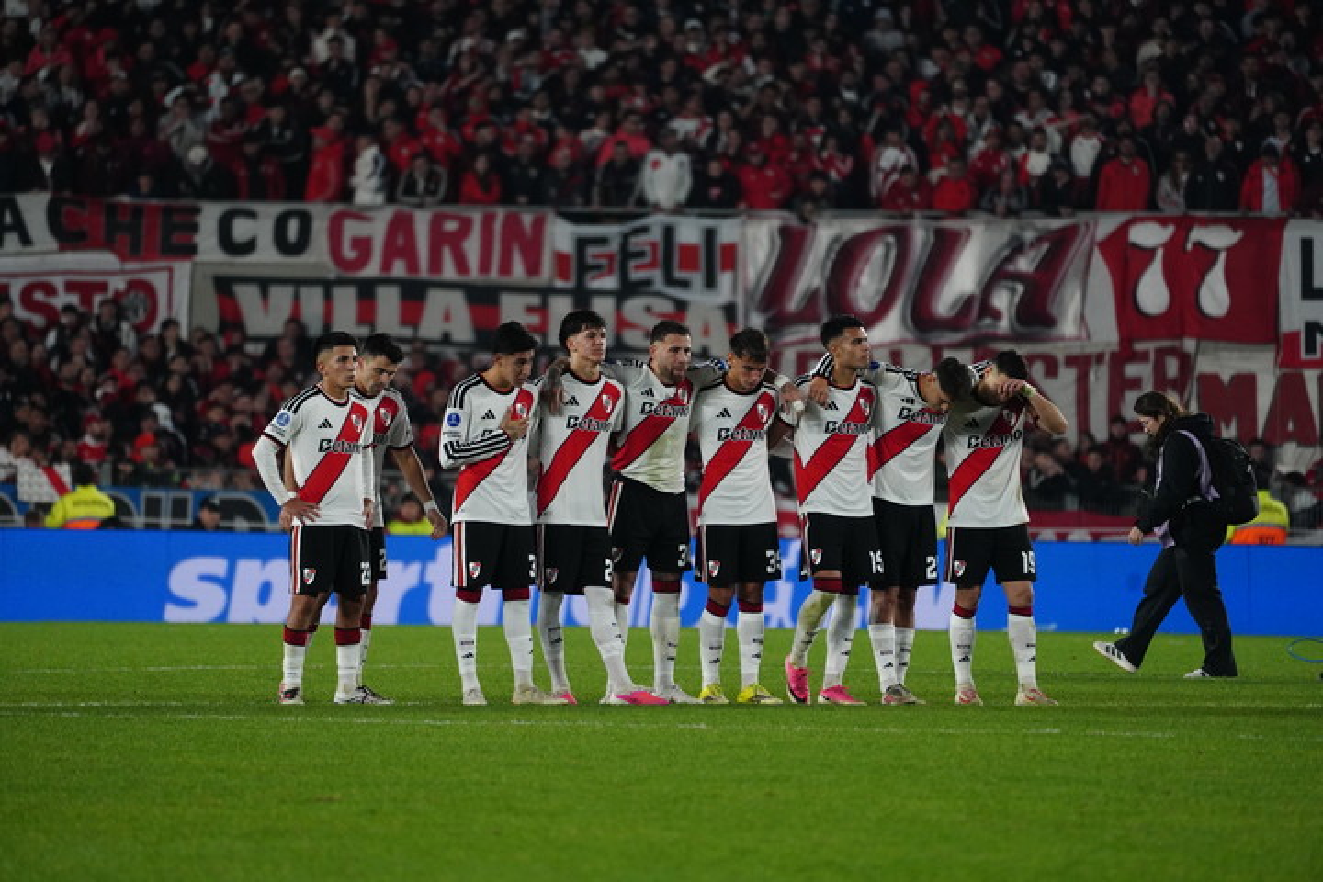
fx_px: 14699
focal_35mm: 400
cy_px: 441
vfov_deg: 3.4
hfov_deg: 5.2
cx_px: 662
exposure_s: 1/1000
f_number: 5.6
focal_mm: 400
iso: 4000
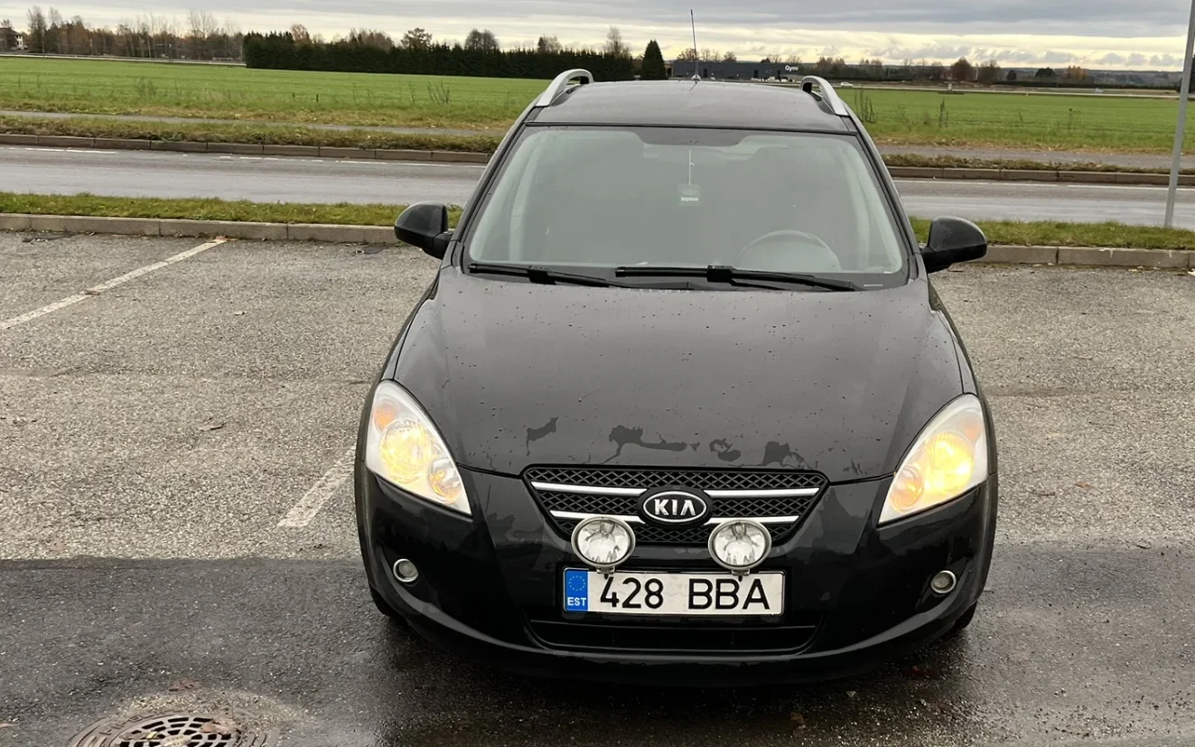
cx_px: 708
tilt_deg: -16.3
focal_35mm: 40
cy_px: 449
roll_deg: +0.1
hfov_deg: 49.0
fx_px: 1303
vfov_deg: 31.9
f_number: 1.6
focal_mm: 5.1
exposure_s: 1/275
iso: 40
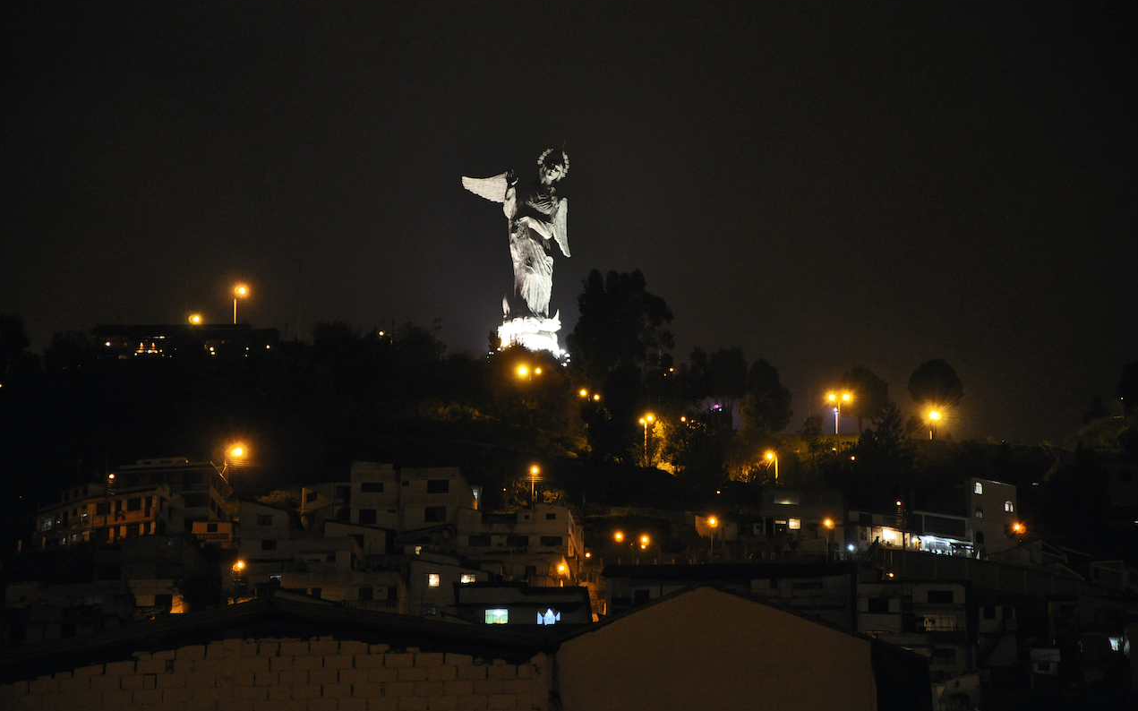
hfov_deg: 13.0
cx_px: 571
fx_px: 5009
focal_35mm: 162
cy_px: 339
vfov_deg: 8.1
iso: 1600
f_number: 5.6
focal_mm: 105
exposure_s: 1/8
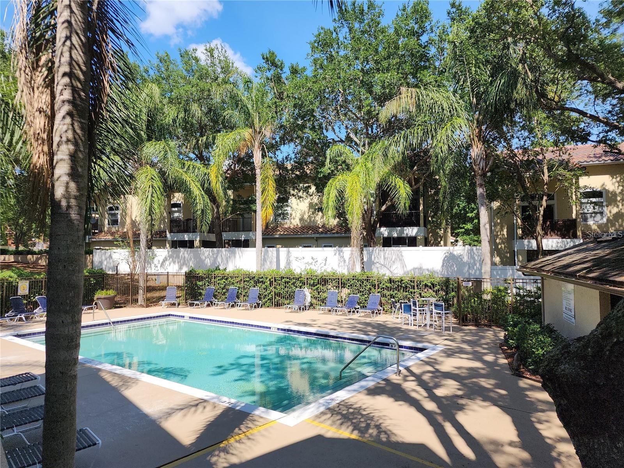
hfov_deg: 73.9
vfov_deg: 58.9
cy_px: 234
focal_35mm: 23
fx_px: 415
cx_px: 312
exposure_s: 1/788
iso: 12
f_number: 1.8
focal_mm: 6.4
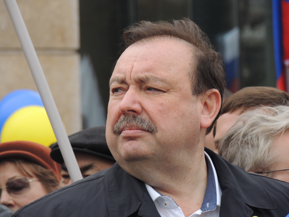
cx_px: 144
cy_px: 108
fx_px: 3632
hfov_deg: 4.6
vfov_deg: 3.4
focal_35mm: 435
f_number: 4.9
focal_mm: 77.5
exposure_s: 1/250
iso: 200
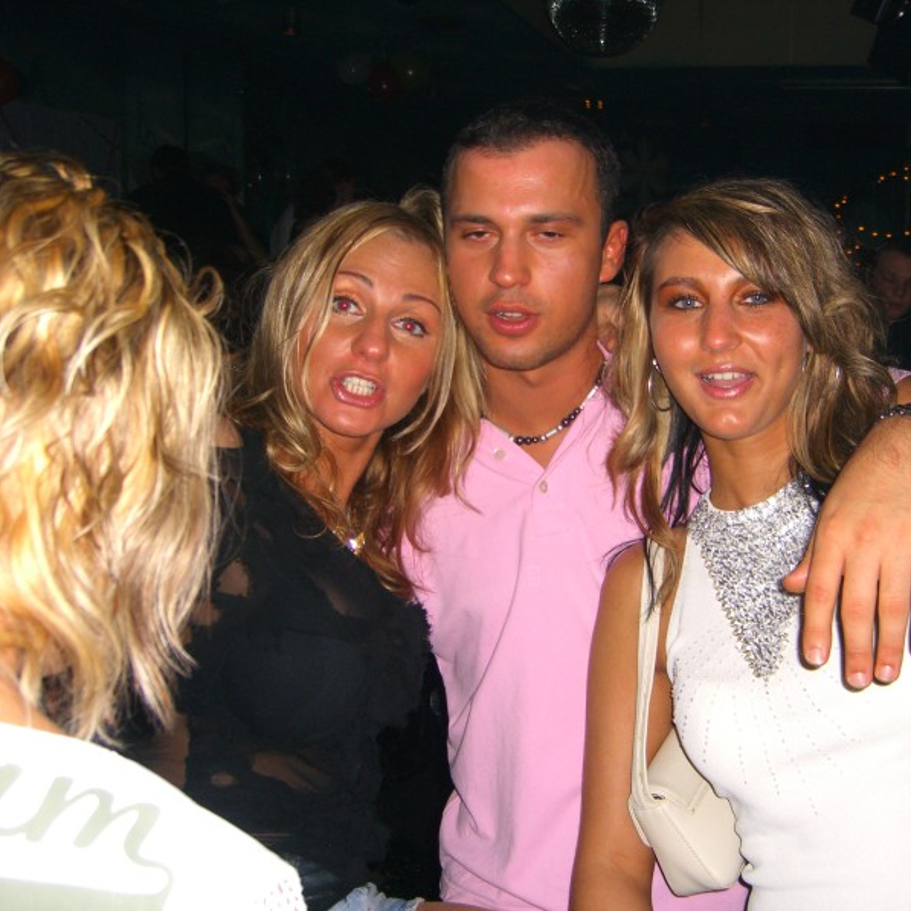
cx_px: 563
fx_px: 1340
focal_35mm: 45
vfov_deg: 37.6
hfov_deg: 37.4
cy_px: 456
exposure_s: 1/60
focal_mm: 7.9
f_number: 2.8
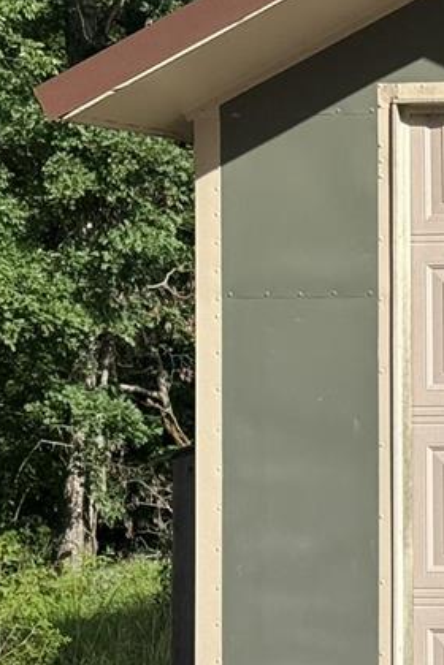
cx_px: 693
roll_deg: +0.4
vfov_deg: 13.5
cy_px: 325
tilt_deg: +1.0
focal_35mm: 152
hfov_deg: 8.8
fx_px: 2812
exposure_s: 1/4587
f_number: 1.78
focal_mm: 6.76
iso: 80
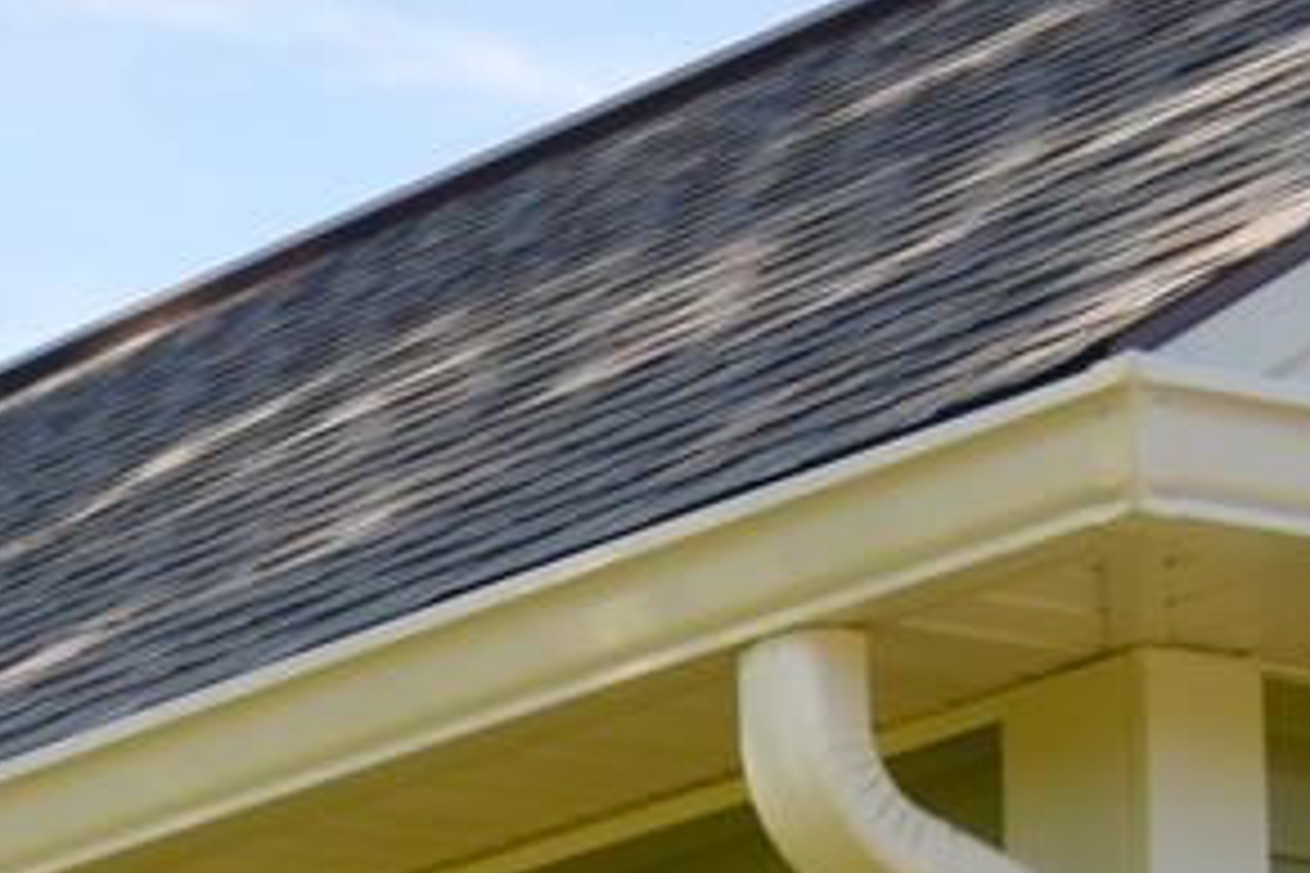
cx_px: -2197
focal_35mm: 211
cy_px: 2527
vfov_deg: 6.1
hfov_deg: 8.6
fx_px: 7677
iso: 200
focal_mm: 20
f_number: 3.8
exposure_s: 1/800
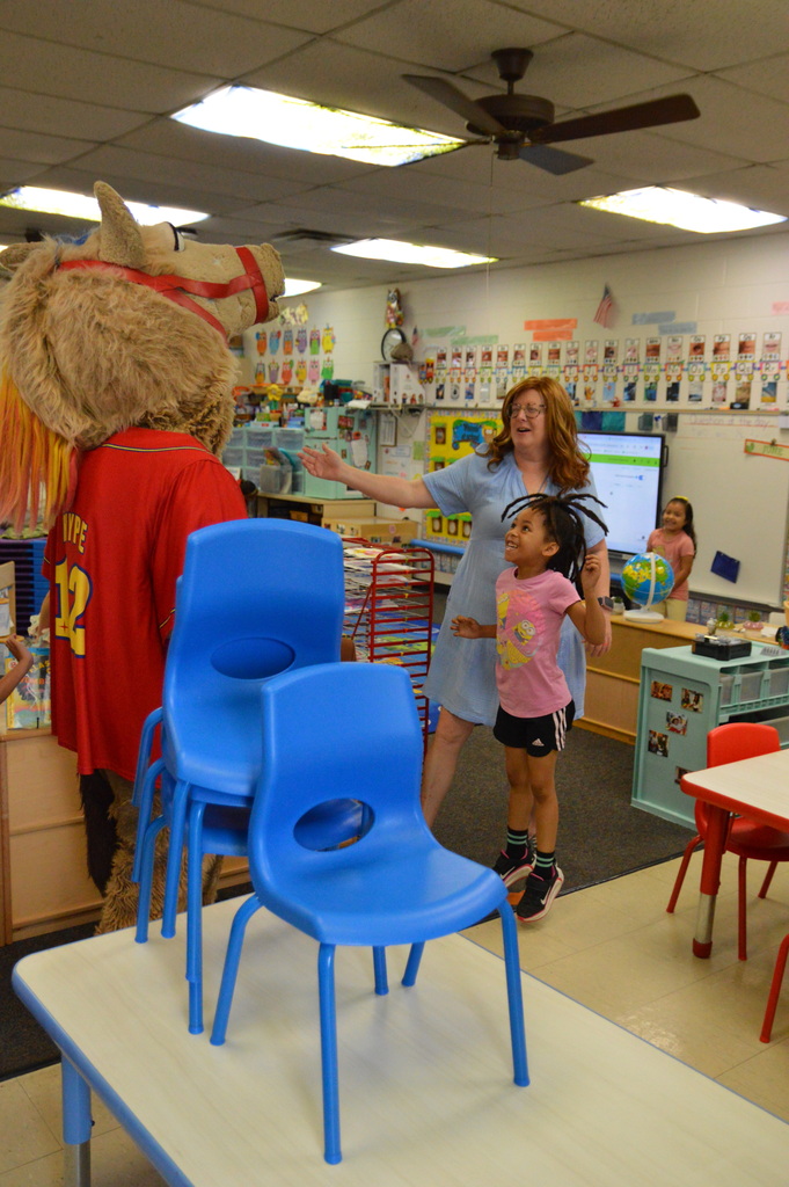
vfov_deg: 57.3
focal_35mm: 33
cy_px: 594
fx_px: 1087
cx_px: 394
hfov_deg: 39.9
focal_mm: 22
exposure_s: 1/500
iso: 2500
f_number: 2.8
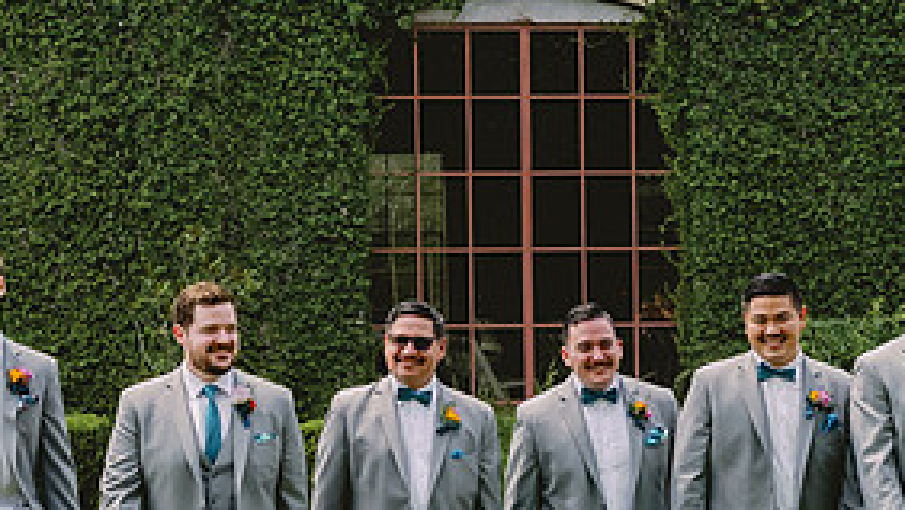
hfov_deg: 23.3
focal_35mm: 91
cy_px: 385
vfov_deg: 13.3
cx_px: 301
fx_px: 2185
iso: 400
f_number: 4
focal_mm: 28.5
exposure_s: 1/3200
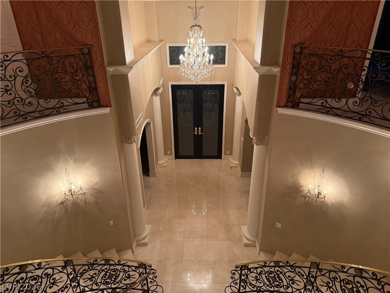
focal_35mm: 24
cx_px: 195
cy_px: 146
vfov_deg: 56.8
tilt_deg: -26.4
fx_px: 270
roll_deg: +0.8
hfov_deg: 71.6
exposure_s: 1/120
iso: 400
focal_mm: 6.76
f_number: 1.78
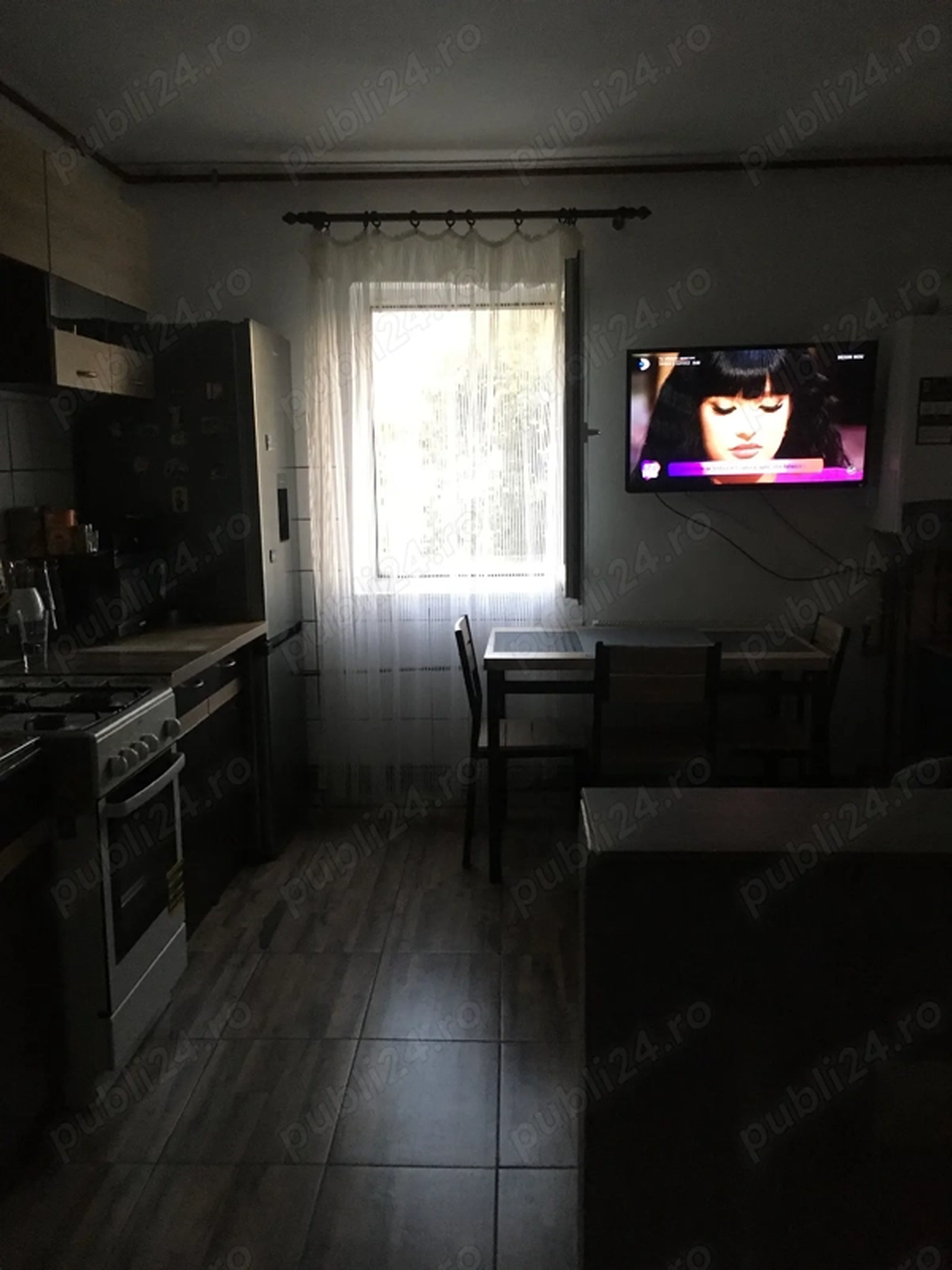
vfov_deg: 61.7
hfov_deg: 48.2
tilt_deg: -9.5
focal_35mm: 29
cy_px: 635
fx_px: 1063
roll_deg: +0.6
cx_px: 476
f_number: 2.2
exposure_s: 1/25
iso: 250
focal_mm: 4.15
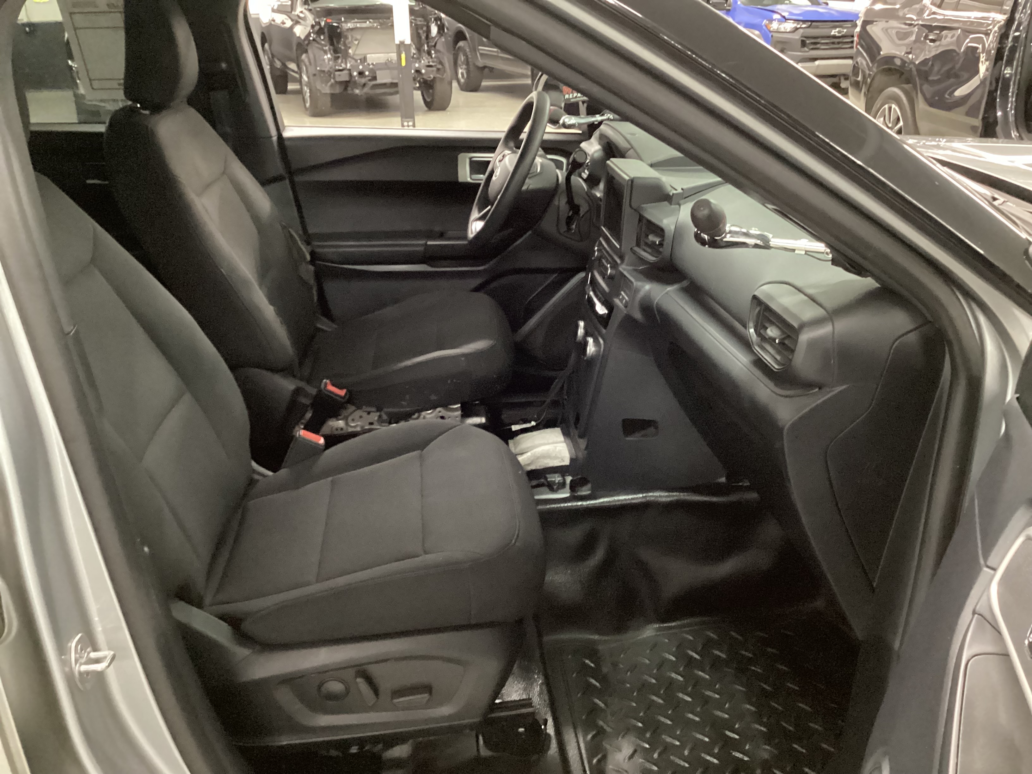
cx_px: 516
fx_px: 924
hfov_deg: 58.4
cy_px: 387
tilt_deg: -24.1
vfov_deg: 45.4
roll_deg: +0.9
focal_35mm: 31
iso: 640
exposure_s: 1/17
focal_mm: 3.3
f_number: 2.4
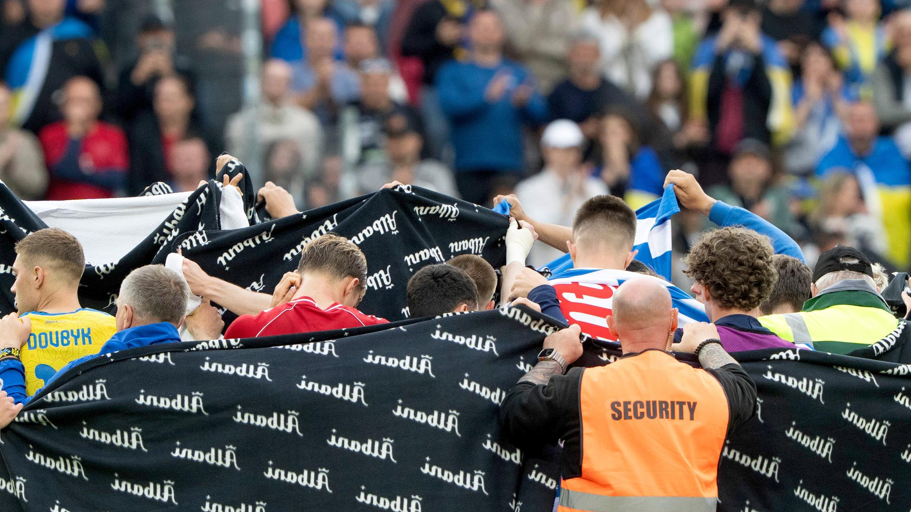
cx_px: 517
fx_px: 23141
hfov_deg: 2.3
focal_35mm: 958
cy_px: 338
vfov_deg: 1.3
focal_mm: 400
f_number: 4.5
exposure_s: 1/800
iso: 1000
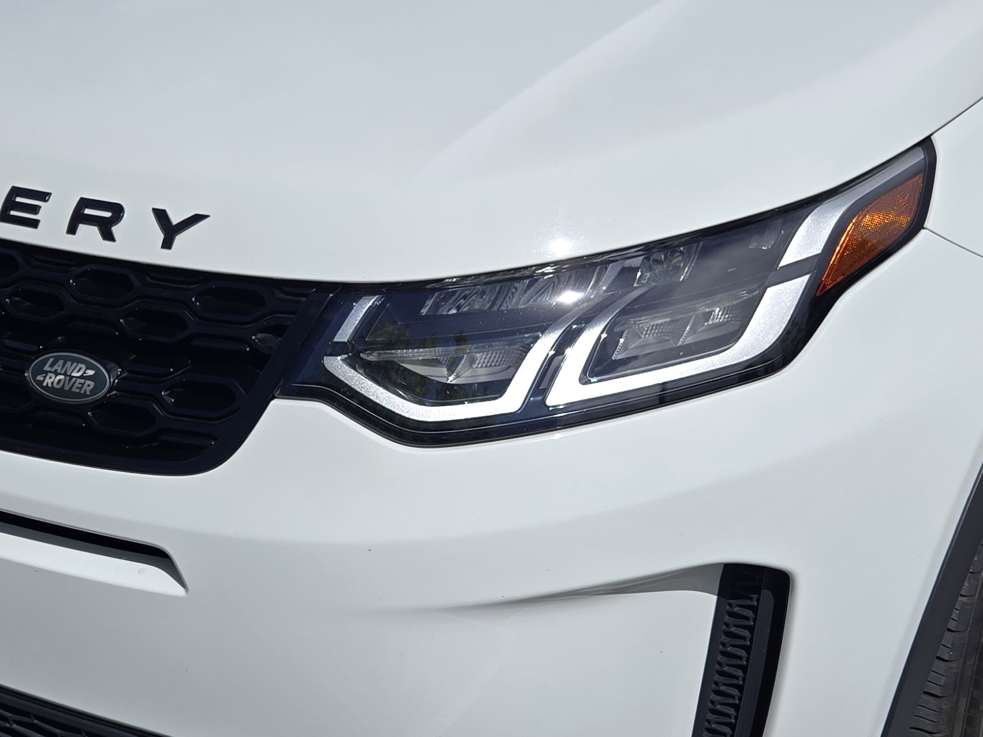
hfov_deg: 34.3
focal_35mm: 56
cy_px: 349
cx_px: 518
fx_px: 1590
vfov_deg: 26.1
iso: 25
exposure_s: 1/5259
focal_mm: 5.4
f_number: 1.8
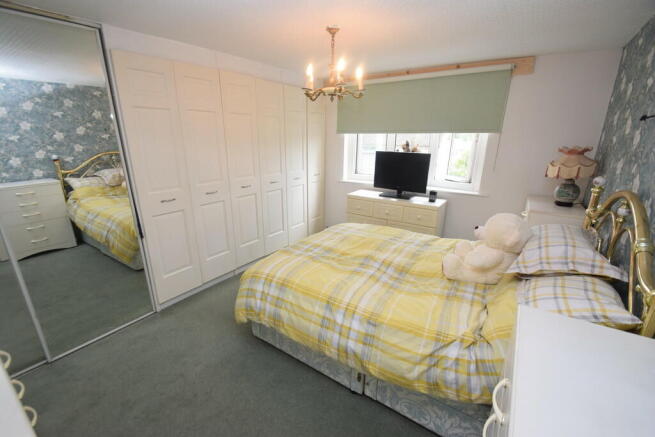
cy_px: 218
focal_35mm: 15
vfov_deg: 77.4
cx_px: 328
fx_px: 273
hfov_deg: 100.4
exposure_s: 1/125
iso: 500
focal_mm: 10
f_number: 5.6
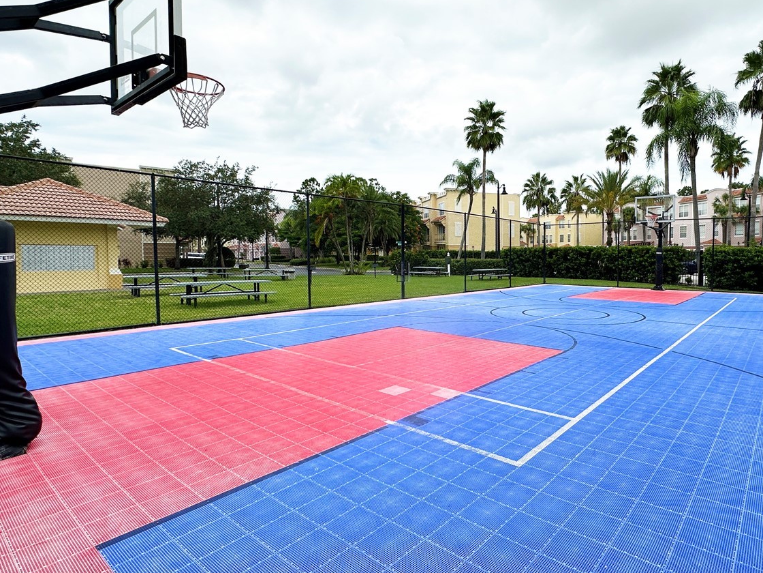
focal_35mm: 20
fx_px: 441
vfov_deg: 65.9
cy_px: 271
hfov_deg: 80.6
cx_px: 463
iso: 40
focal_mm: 2.22
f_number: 2.2
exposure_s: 1/1689
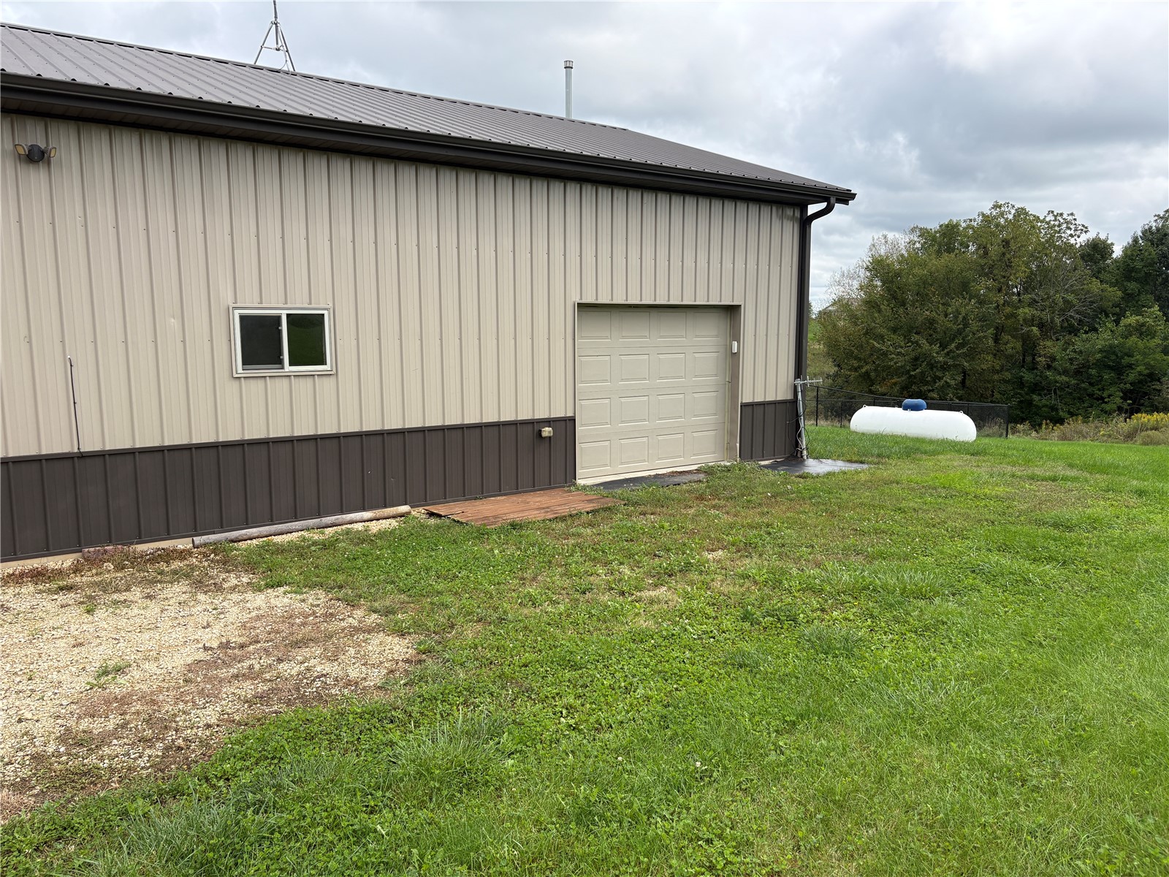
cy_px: 438
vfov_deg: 53.1
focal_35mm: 26
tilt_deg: -7.2
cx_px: 584
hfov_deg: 67.3
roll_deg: +0.7
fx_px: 878
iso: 64
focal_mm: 5.96
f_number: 1.6
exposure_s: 1/2075
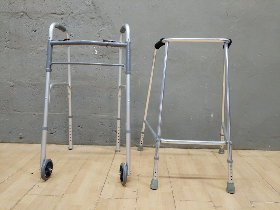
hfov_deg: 67.3
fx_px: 210
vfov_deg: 53.1
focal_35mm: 26
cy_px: 105
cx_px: 140
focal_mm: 4.25
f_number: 1.8
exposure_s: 1/20
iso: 530
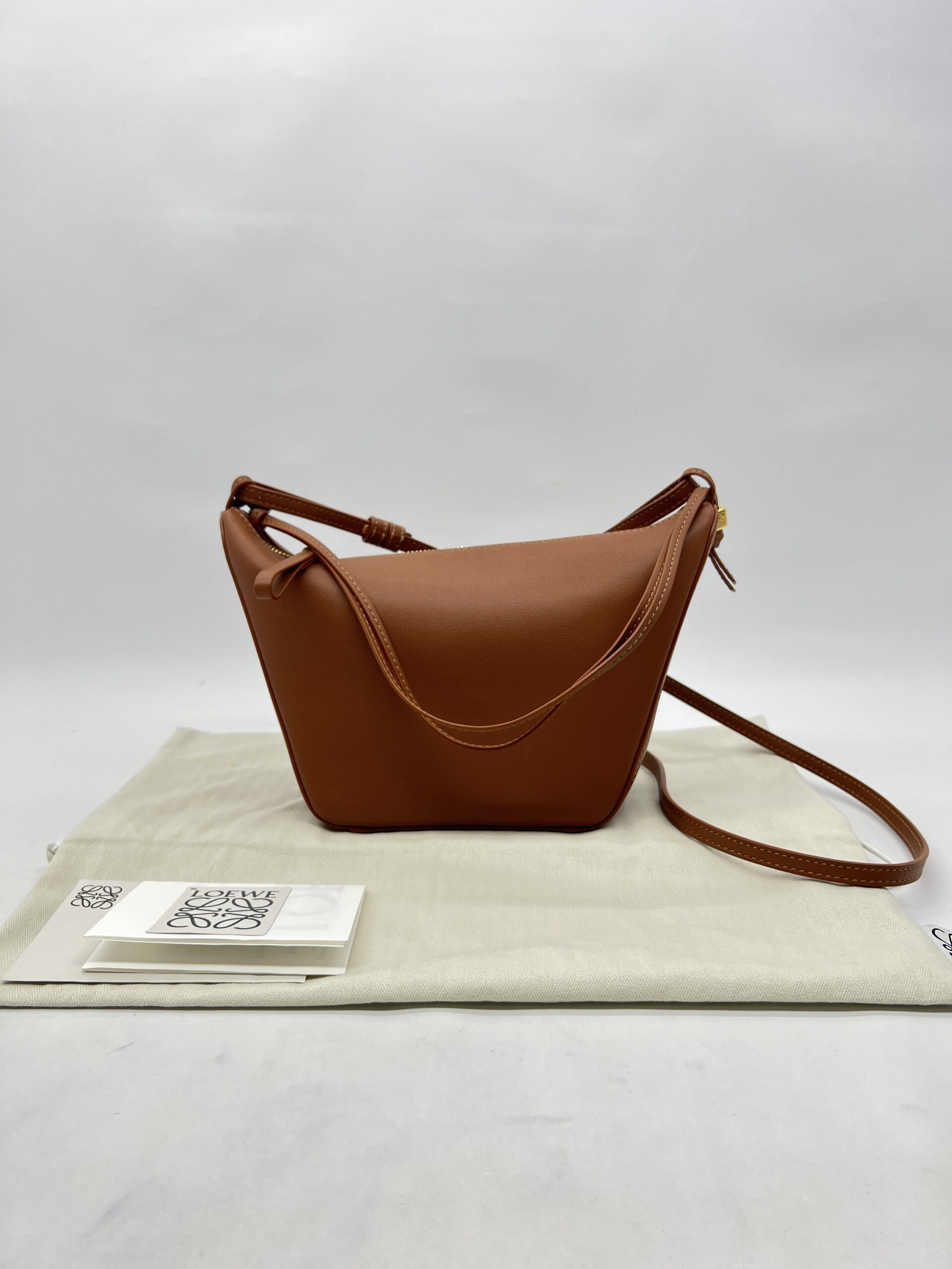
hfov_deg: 53.1
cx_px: 476
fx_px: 953
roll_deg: +0.4
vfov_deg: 67.3
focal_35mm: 26
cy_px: 634
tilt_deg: -11.4
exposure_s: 1/100
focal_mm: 5.7
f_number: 1.5
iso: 32
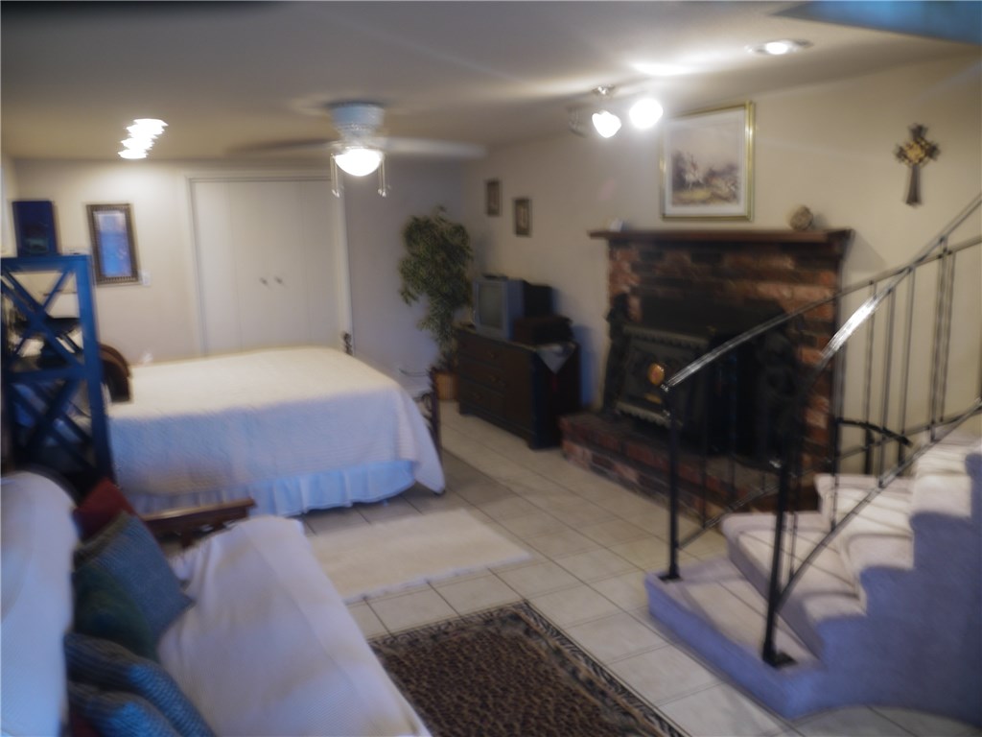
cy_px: 368
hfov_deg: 63.4
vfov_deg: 49.7
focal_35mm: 28
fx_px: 794
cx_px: 491
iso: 100
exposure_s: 3.2
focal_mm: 14
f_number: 5.6
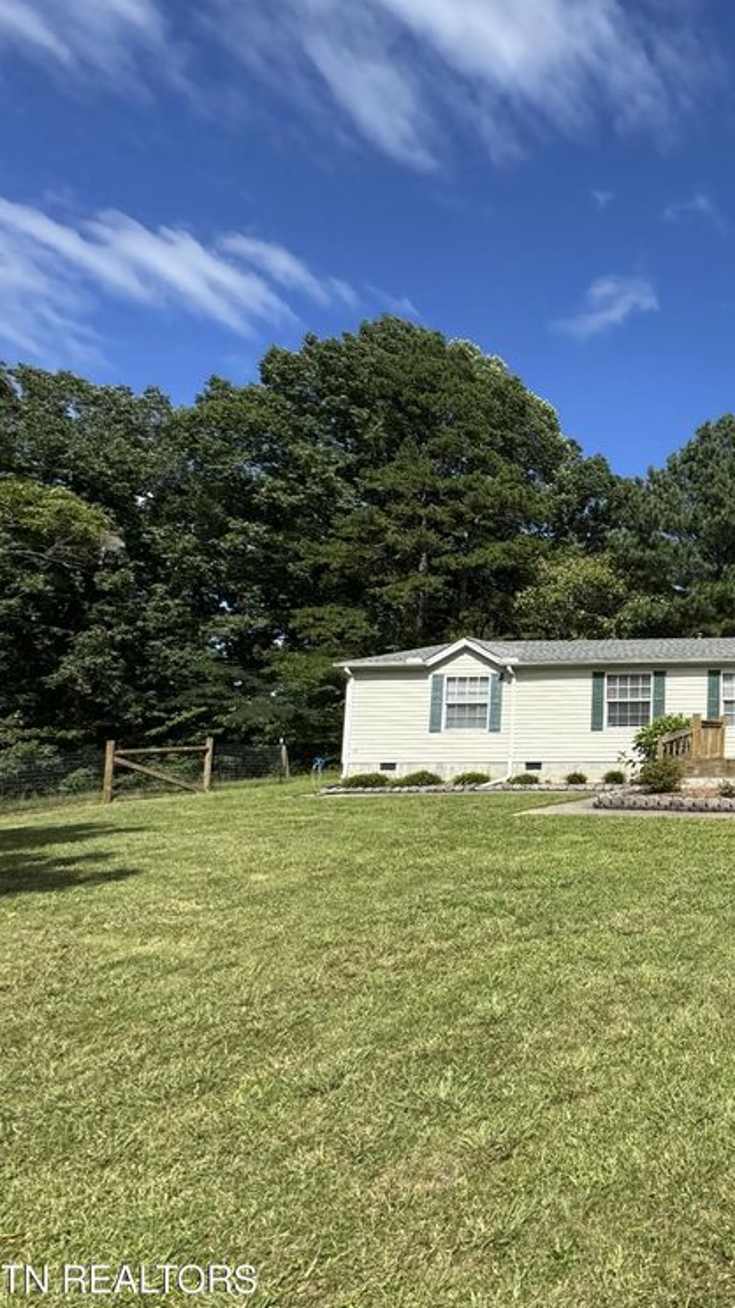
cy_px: 666
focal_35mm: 21
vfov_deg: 83.9
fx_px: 728
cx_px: 872
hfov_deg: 39.5
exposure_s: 1/2028
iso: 50
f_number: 2.2
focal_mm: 2.22
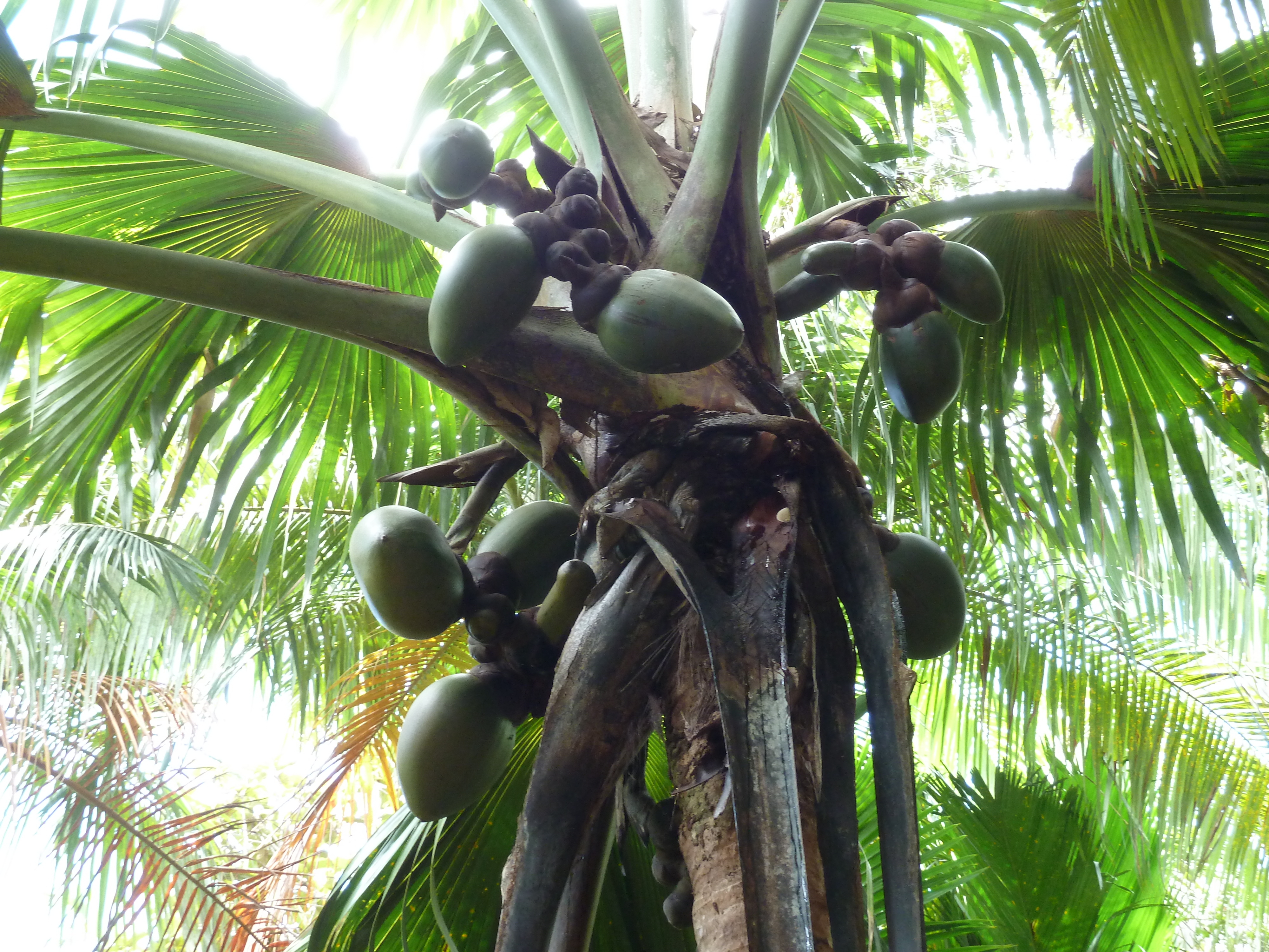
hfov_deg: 36.8
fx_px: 1906
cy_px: 476
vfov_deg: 28.0
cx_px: 634
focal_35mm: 52
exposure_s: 1/30
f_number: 3.8
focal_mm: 8.5
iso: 200
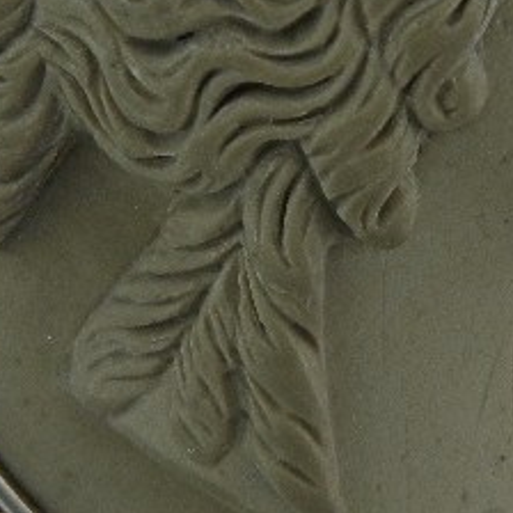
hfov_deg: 7.3
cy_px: 41
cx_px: 369
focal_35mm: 238
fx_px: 3990
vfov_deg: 7.3
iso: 400
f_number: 4
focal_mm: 10.6
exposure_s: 1/16.8
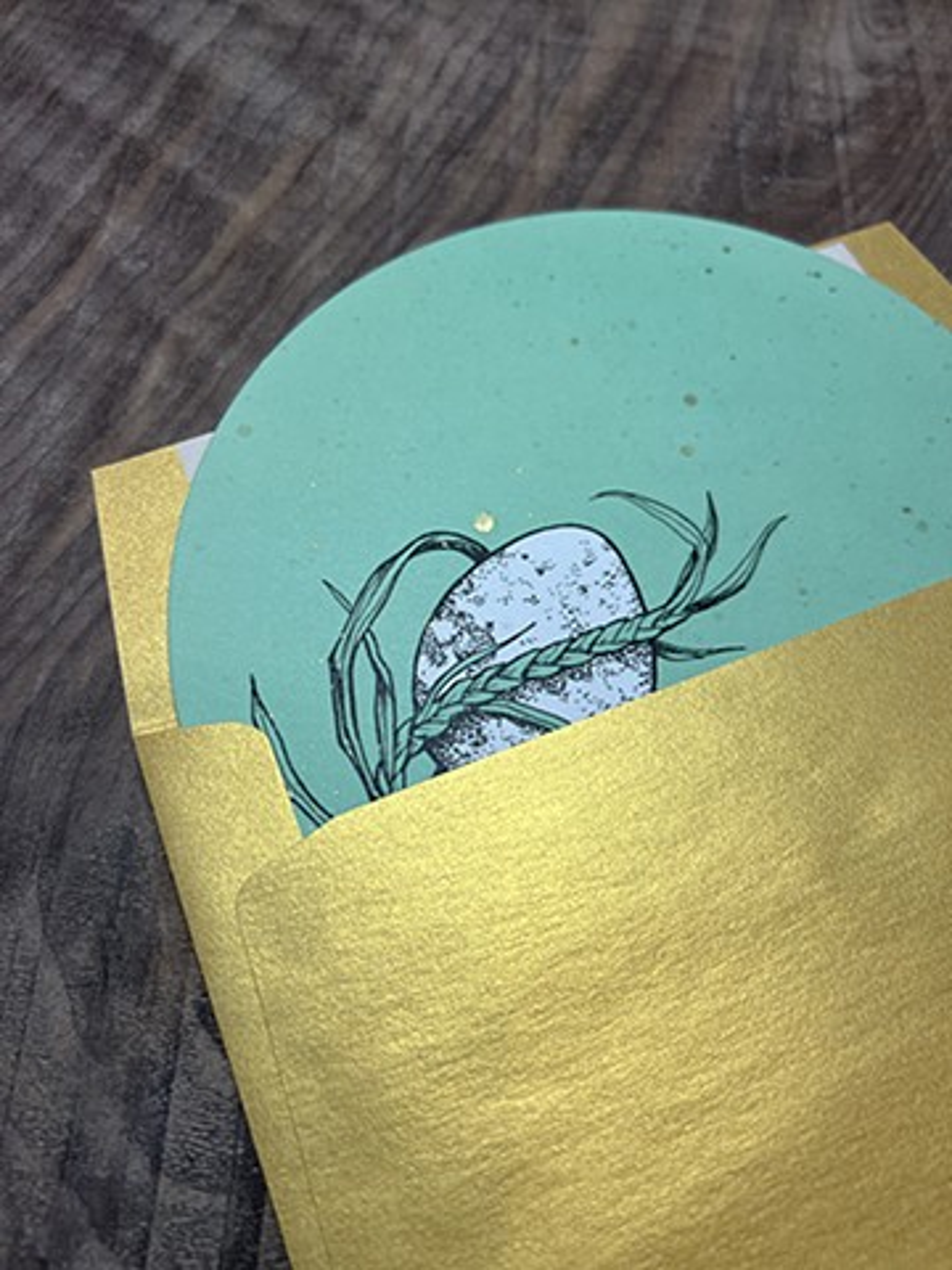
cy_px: 635
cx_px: 476
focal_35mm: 26
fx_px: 953
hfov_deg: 53.1
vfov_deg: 67.3
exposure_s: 1/397
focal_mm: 5.7
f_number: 1.5
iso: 50
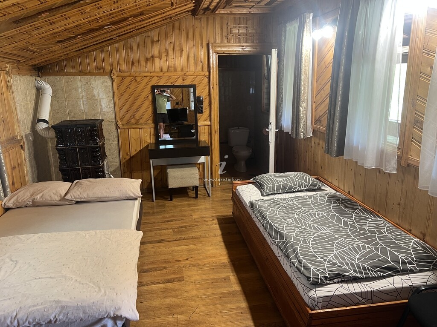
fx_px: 328
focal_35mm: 26
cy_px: 164
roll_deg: +1.7
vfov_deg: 53.1
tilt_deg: -12.7
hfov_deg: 67.3
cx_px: 218
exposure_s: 1/50
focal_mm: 5.7
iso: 100
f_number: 1.5
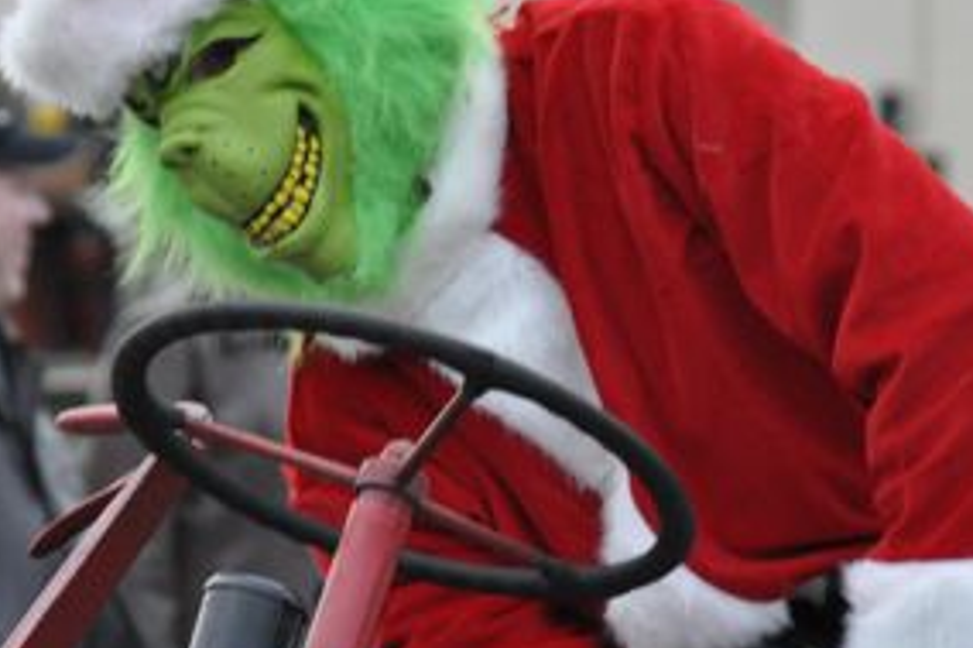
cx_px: 586
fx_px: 10587
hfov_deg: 5.3
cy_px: 279
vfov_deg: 3.5
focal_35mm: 392
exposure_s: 1/80
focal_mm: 135
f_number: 5.6
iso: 1600
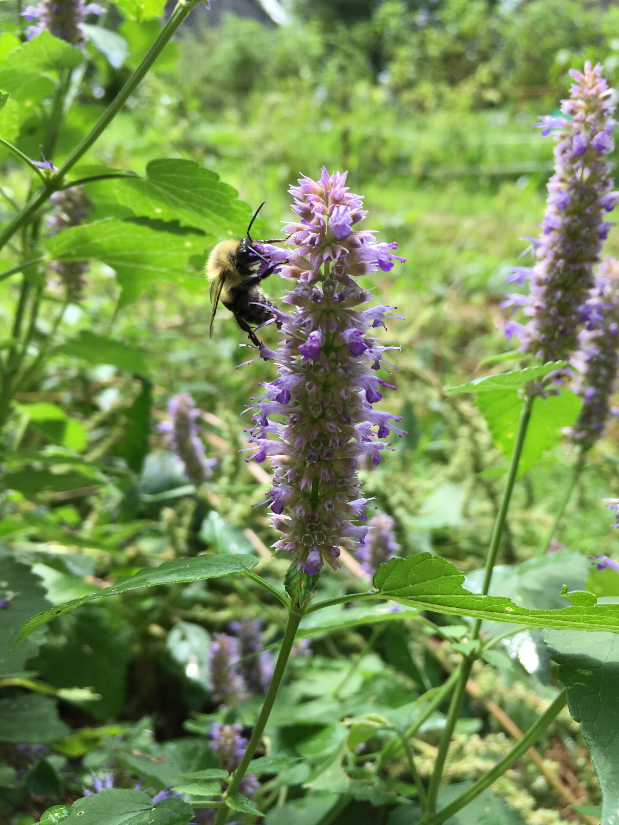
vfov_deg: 61.7
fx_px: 691
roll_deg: -2.9
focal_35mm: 29
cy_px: 412
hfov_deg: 48.2
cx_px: 310
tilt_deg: -18.0
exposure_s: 1/323
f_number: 2.2
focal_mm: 4.15
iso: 25
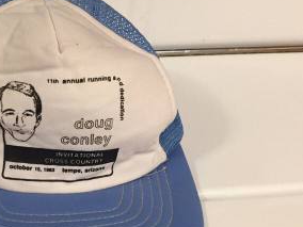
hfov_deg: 35.9
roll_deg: -0.4
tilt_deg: -33.4
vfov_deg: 28.2
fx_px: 446
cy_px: 167
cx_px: 48
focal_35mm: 51
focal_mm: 4.15
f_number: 2.2
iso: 200
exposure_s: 1/30
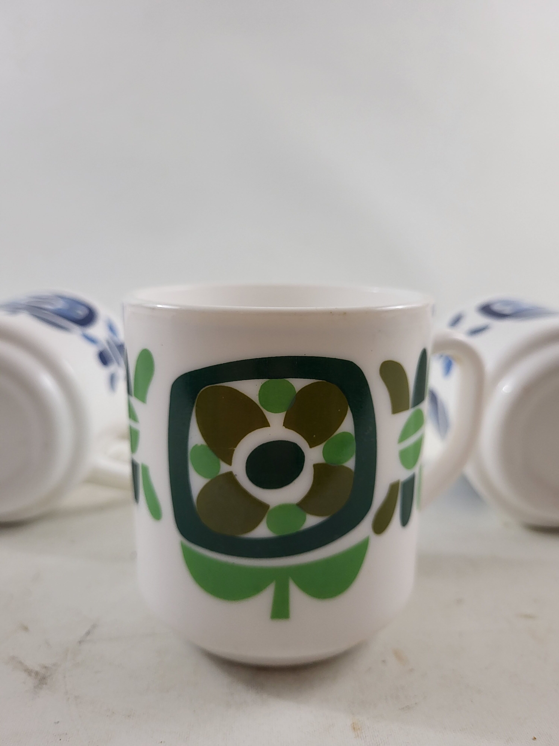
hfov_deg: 53.1
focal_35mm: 26
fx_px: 560
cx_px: 280
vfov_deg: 67.3
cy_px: 373
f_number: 1.8
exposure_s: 1/100
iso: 200
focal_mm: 5.4
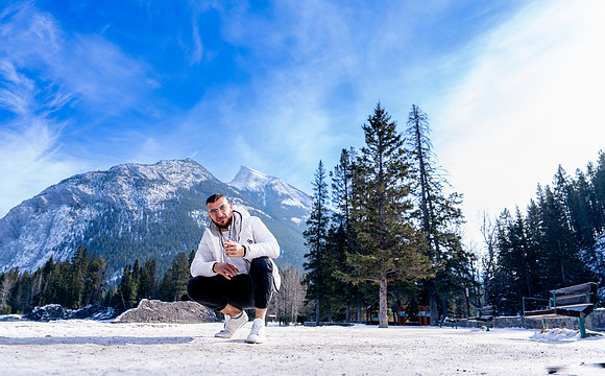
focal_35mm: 25
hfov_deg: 72.0
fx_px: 416
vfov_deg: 48.5
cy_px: 168
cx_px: 293
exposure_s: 1/400
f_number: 3.5
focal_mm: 24
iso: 50
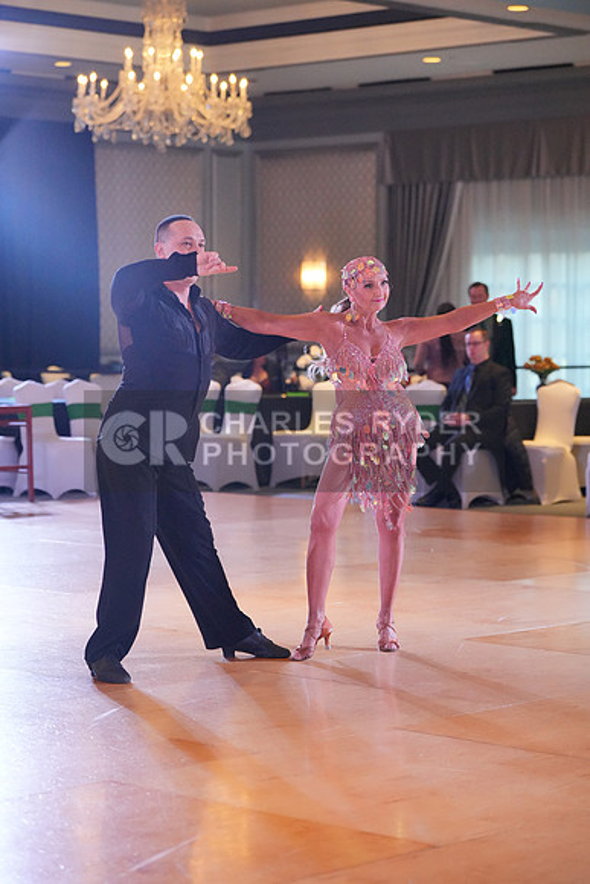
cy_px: 442
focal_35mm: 91
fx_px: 2236
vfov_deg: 22.4
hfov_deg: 15.0
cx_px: 295
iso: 6400
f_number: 3.5
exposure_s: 1/500
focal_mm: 91
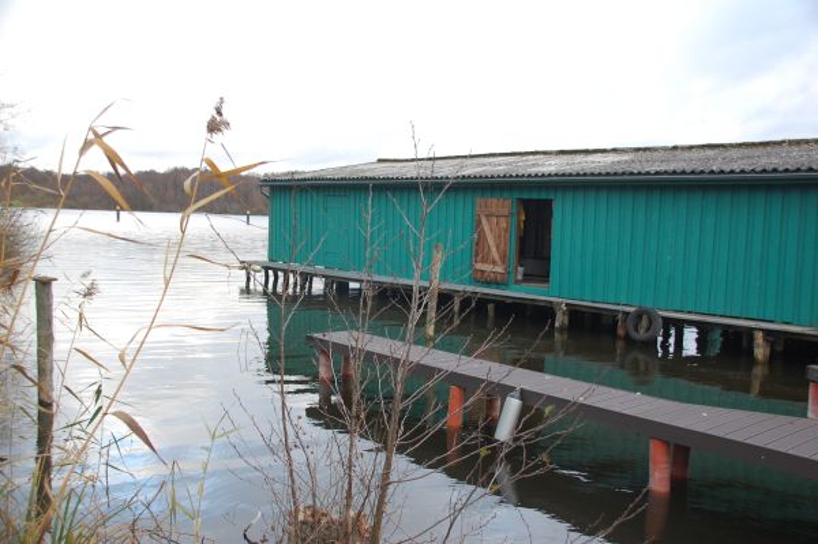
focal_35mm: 33
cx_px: 409
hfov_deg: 57.3
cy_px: 272
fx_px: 749
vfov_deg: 39.9
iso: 400
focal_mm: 22
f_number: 5
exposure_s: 1/100
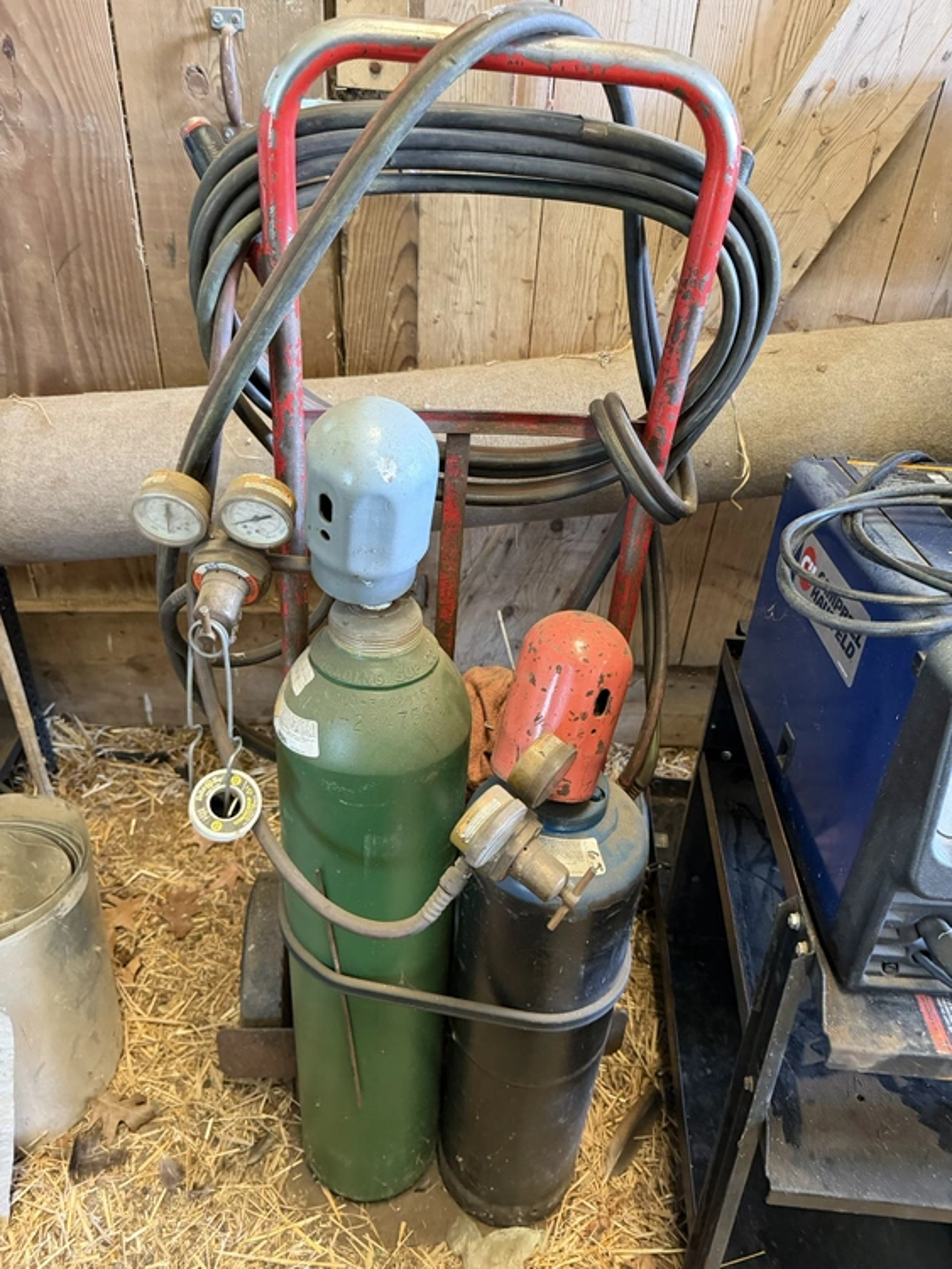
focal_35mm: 24
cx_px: 476
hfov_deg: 56.8
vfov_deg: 71.6
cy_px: 634
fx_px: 880
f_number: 1.78
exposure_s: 1/60
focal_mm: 6.76
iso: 800
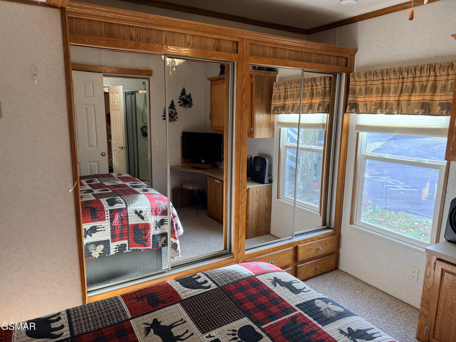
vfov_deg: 56.8
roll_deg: -1.6
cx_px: 228
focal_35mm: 24
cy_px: 171
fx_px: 316
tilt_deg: -10.1
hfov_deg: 71.6
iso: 125
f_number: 1.78
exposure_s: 1/120
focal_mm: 6.76
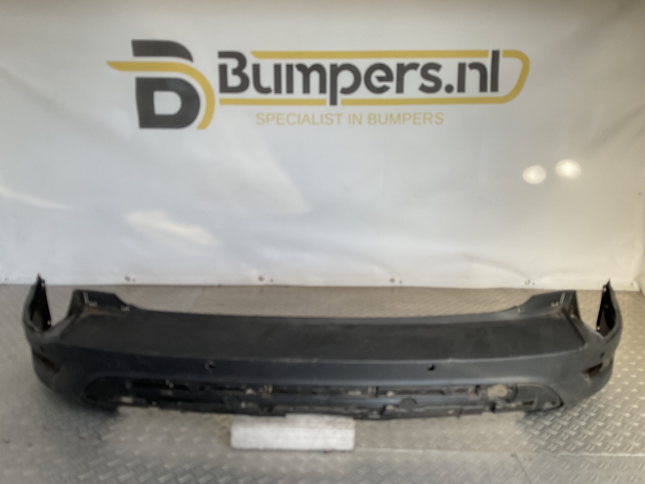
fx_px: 540
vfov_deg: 48.2
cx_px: 322
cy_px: 242
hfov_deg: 61.7
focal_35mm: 29
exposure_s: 1/120
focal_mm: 3
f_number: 1.8
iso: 25
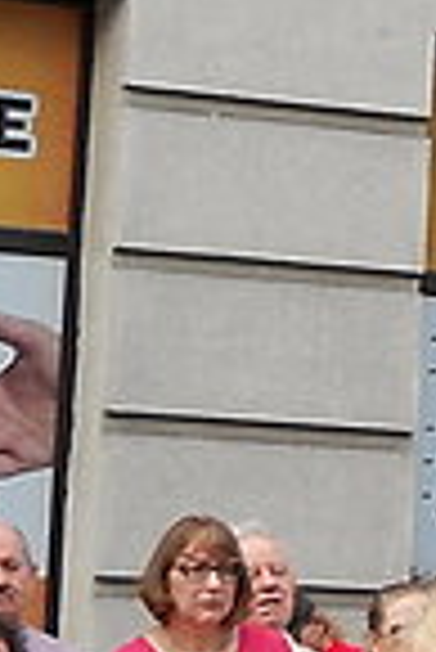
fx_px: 4802
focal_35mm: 265
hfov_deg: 5.0
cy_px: 393
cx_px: 1182
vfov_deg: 7.8
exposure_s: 1/200
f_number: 3.1
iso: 80
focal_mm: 6.72
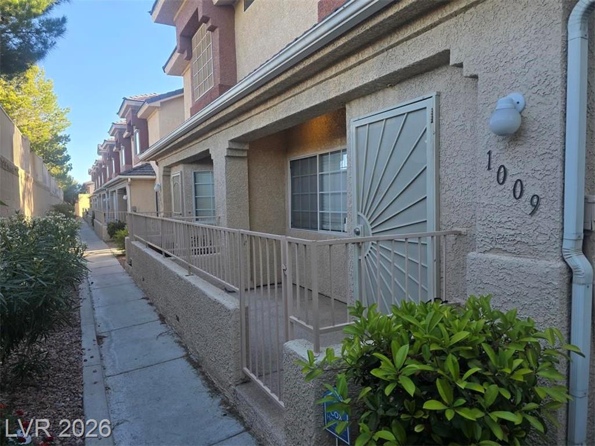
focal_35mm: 23
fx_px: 395
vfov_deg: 58.8
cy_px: 223
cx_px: 298
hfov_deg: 74.0
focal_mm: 6.3
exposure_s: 1/180
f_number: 1.7
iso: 12
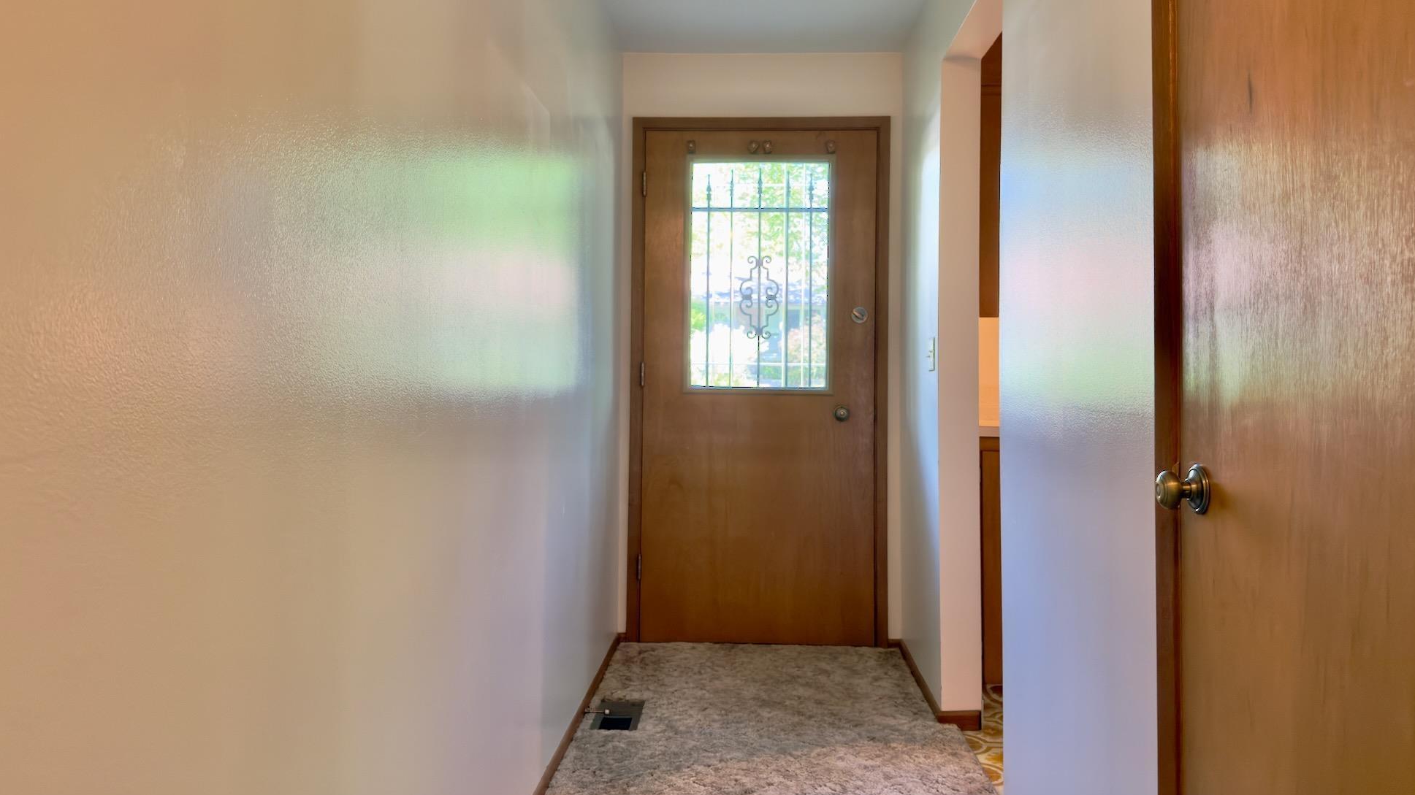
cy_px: 348
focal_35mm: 27
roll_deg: +0.1
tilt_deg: +1.7
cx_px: 718
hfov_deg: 69.9
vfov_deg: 42.8
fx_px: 1013
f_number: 1.78
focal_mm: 6.76
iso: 250
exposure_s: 1/120
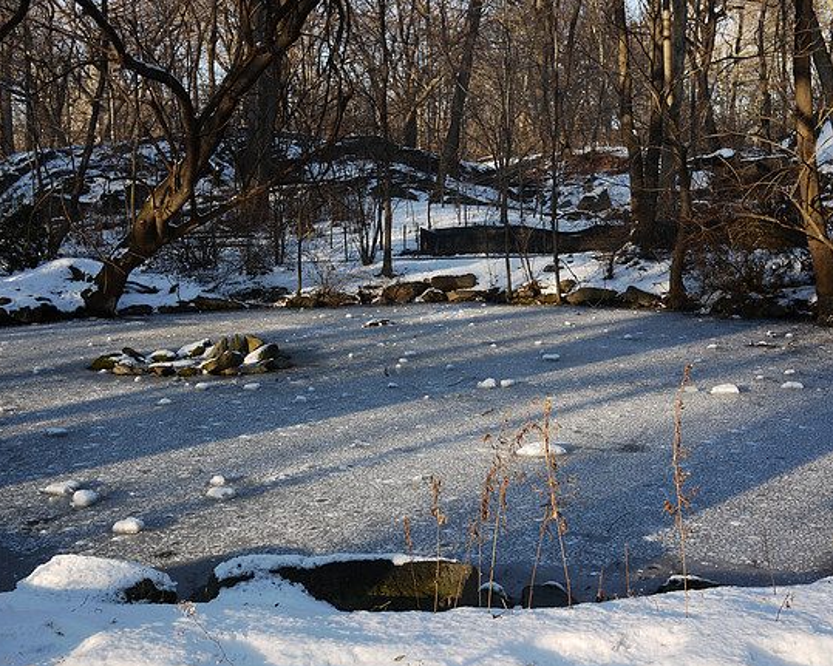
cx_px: 440
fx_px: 1035
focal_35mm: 42
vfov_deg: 35.7
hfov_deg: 43.8
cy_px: 333
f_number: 6.3
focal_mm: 20
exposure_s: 1/125
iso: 100
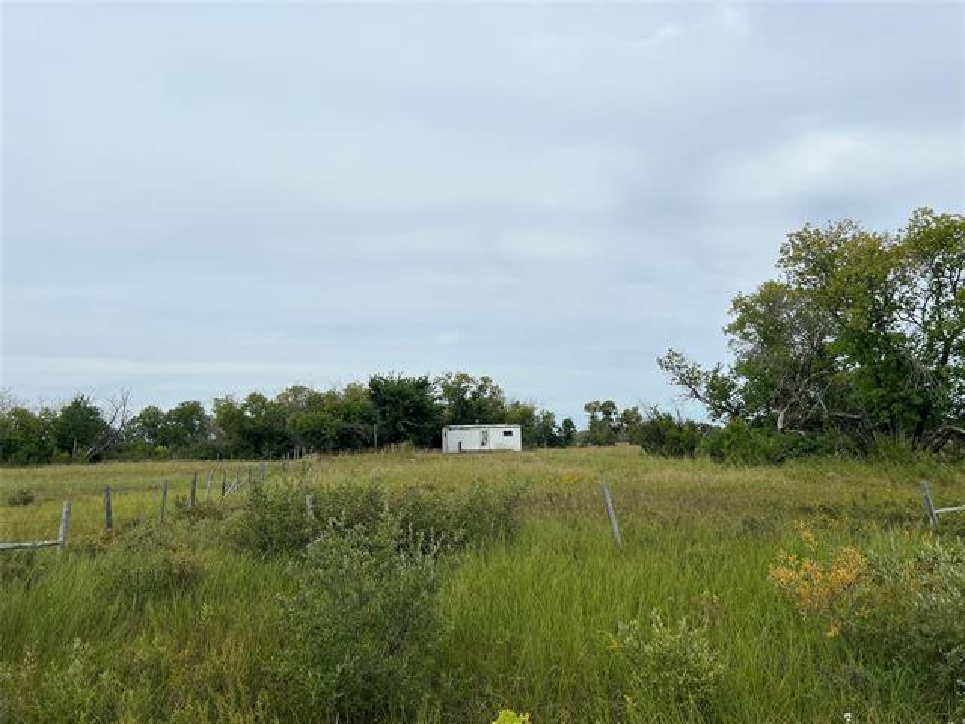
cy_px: 362
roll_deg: +0.5
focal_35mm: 26
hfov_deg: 67.3
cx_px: 482
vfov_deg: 53.1
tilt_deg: +7.0
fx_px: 725
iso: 50
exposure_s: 1/5882
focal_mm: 5.7
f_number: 1.5
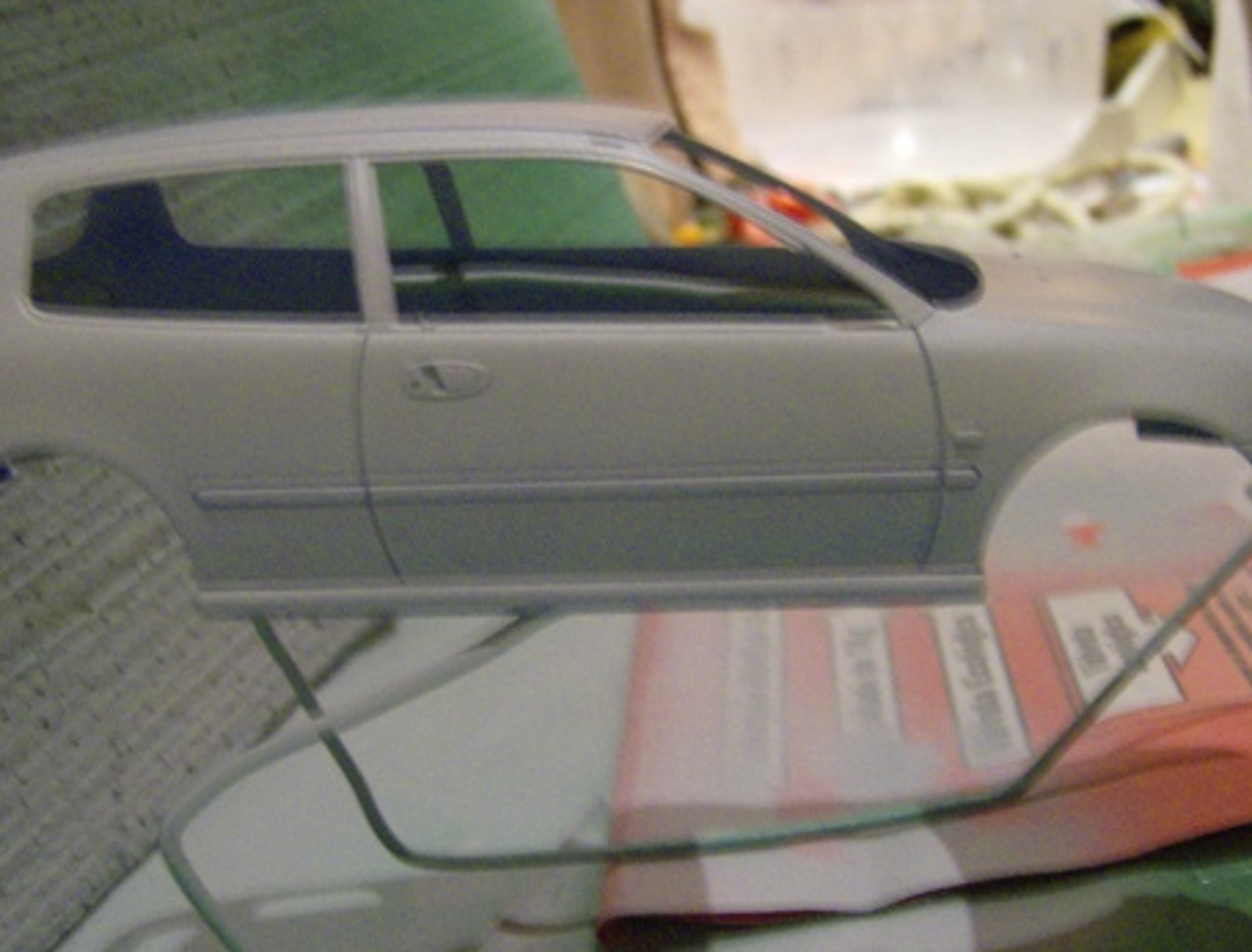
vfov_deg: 29.3
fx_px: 1818
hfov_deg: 38.0
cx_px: 575
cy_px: 413
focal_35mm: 50
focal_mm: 6
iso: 200
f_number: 2.8
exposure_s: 1/4.55
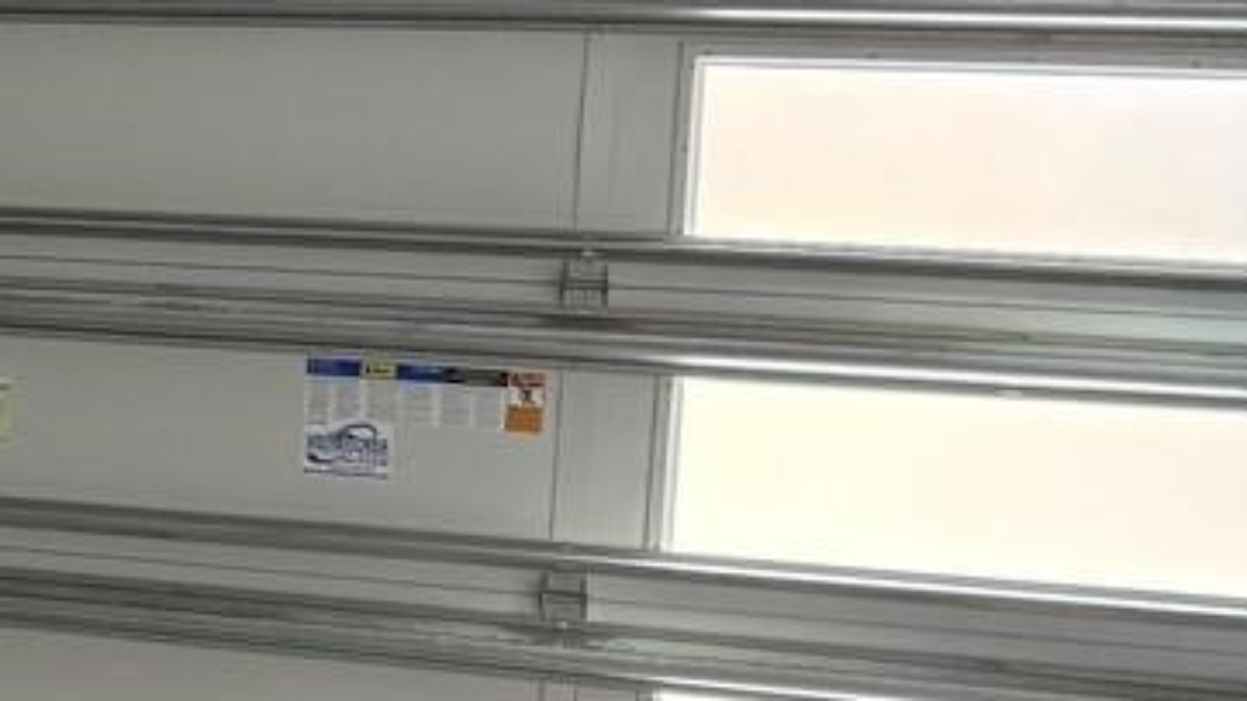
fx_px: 3835
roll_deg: -2.6
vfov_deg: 10.4
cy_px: 373
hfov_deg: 16.4
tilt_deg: -3.6
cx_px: -774
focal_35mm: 116
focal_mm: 6.76
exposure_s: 1/104
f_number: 1.78
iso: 200
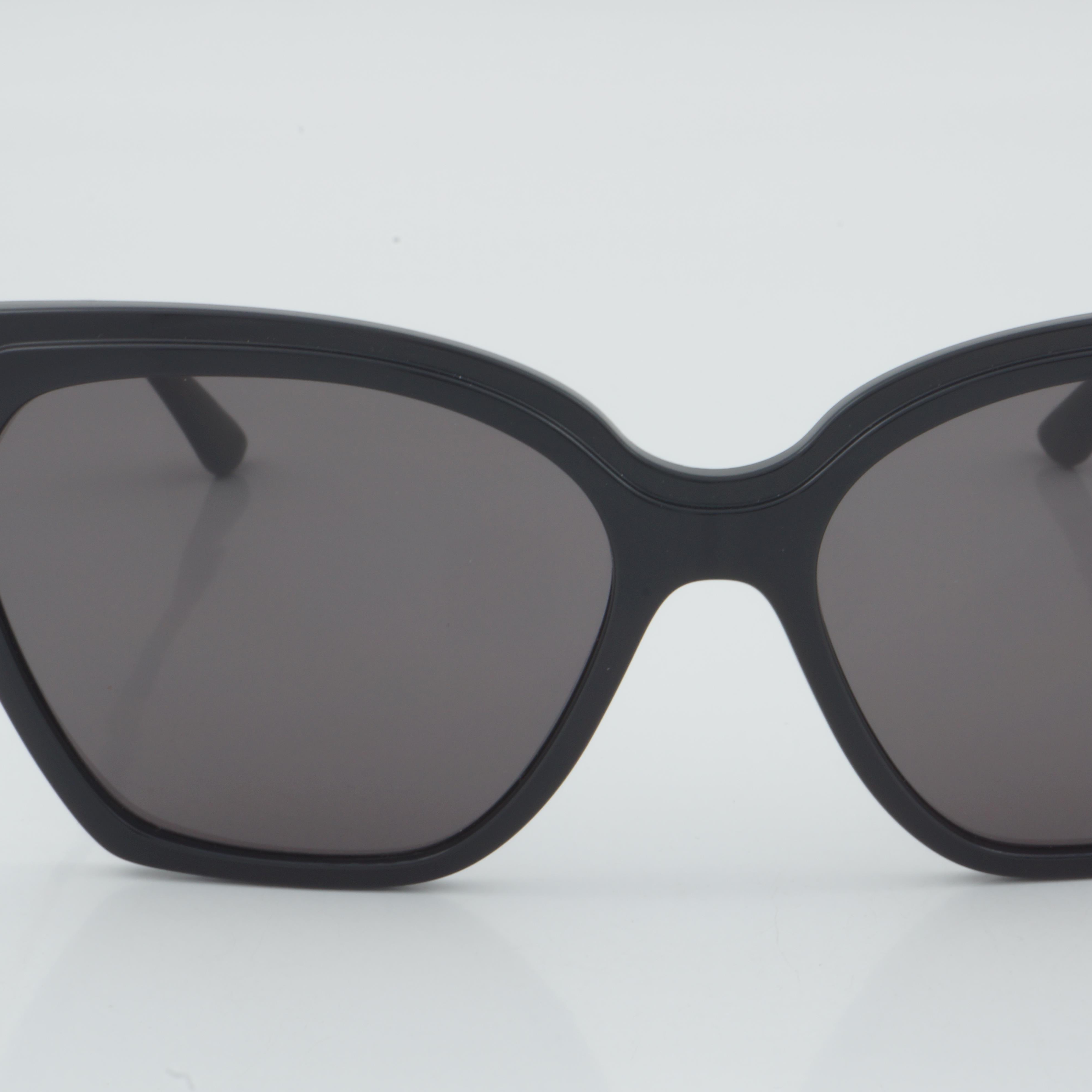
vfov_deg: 16.5
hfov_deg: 16.5
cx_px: 698
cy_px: 548
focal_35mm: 106
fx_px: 3770
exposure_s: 1/3
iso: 100
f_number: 32
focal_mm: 55
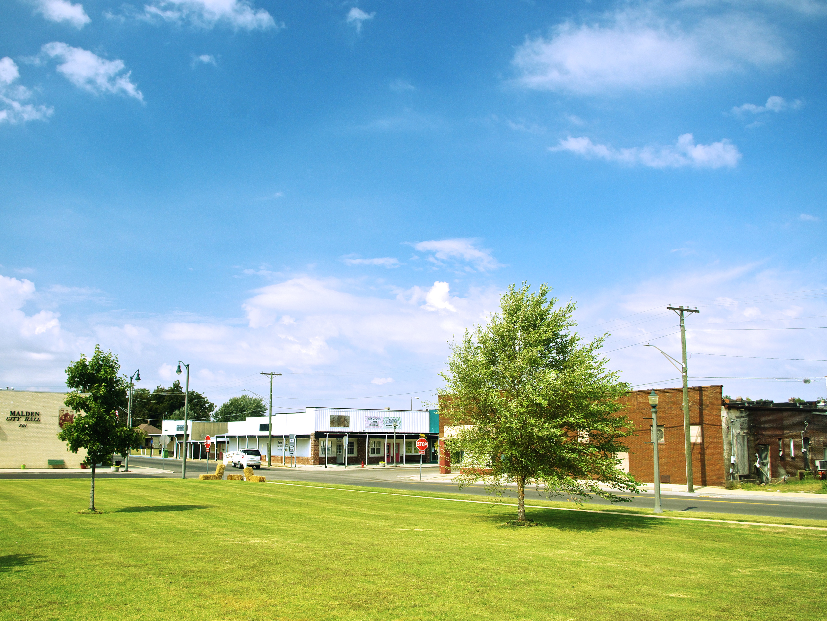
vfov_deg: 46.8
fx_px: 717
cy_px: 314
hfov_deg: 59.9
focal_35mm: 30
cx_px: 379
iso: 200
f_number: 4.5
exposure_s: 1/800
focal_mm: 18
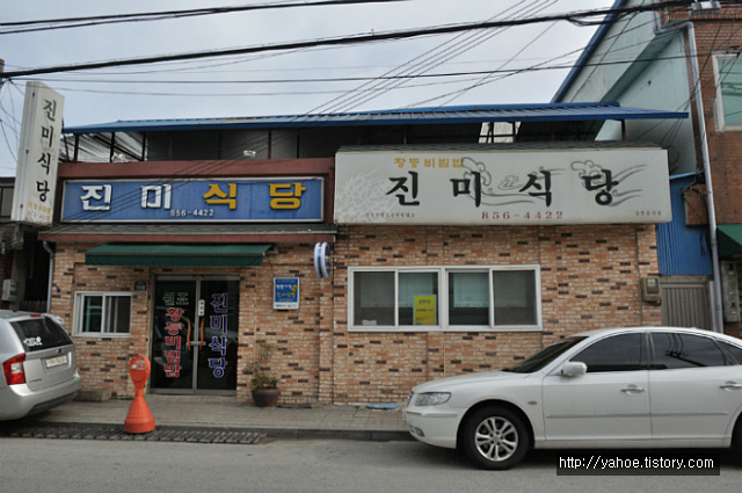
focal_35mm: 27
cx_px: 371
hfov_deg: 67.4
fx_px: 556
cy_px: 246
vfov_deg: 47.8
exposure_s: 1/1600
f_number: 8
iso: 1000
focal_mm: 18
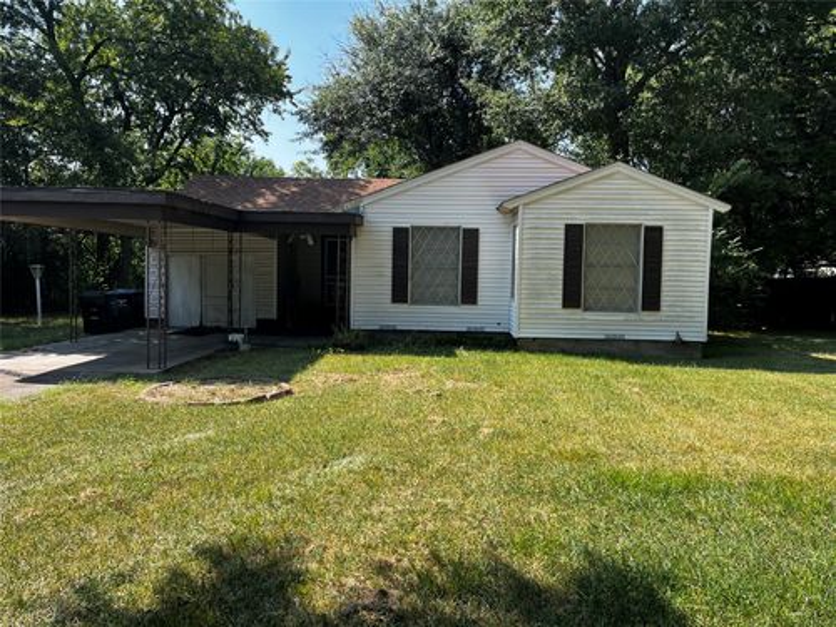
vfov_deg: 53.1
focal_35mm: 26
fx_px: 628
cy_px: 314
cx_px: 418
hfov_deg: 67.3
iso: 50
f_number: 1.6
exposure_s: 1/1186
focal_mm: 5.1
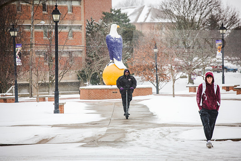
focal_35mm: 185
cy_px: 80
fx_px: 1239
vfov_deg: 7.4
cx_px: 120
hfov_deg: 11.1
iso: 250
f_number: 4
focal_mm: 185
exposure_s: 1/160
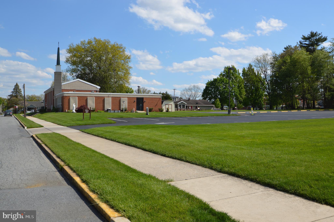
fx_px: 306
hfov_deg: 57.3
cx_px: 167
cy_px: 111
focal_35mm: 33
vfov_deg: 39.9
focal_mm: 22
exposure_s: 1/250
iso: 100
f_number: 8
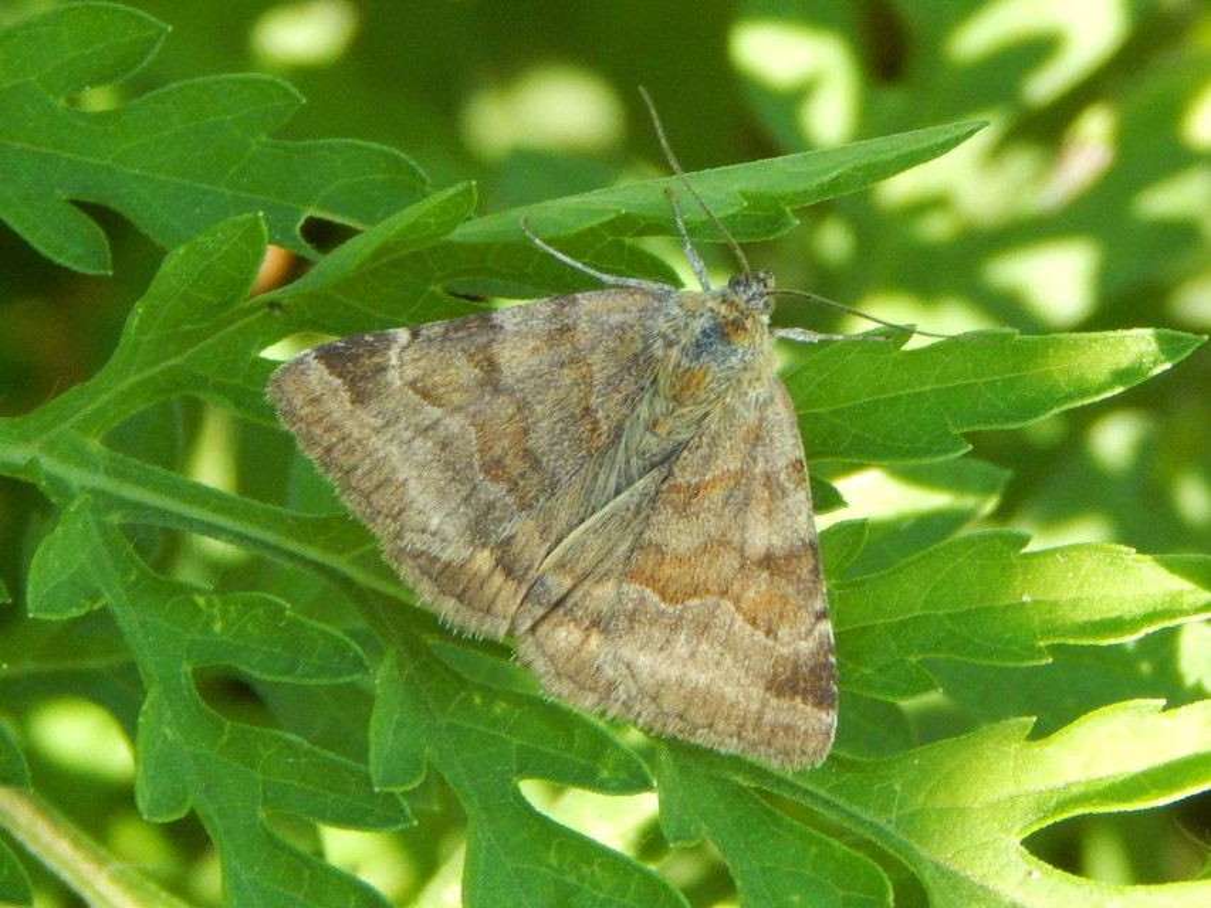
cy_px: 454
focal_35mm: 207
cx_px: 606
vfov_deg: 7.2
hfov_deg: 9.6
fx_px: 7243
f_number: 5.4
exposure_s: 1/250
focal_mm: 37.1
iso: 400
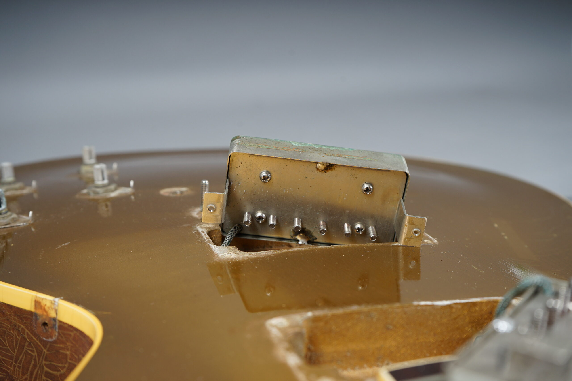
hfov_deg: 41.1
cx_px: 286
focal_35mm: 48
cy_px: 190
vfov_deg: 28.0
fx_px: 762
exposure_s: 1/160
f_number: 8
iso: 160
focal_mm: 48
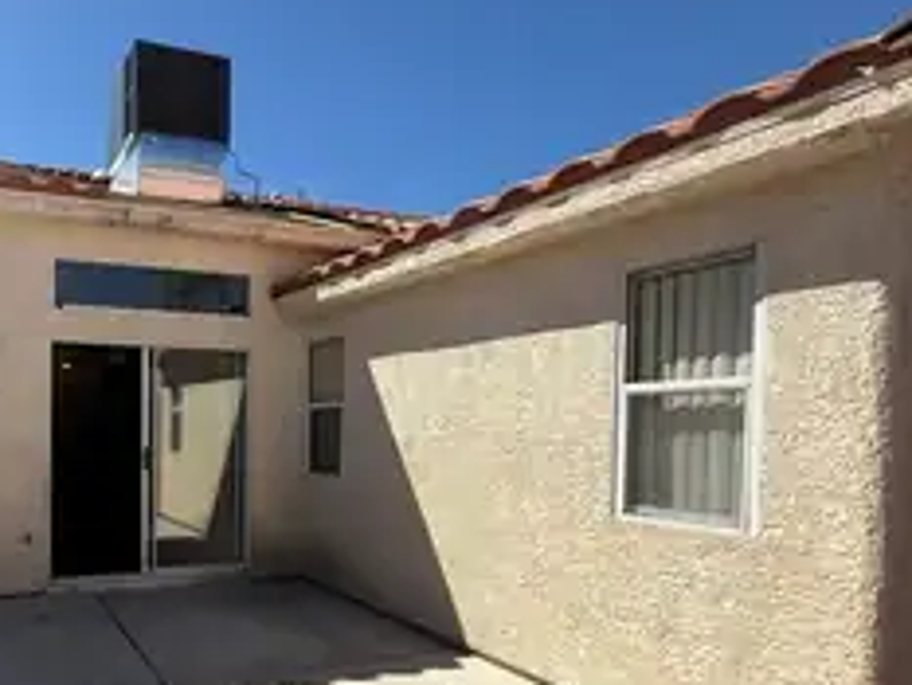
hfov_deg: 63.2
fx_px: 633
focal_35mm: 24
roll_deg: -0.8
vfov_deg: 56.0
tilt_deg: -1.5
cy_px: 438
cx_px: 141
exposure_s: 1/1745
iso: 50
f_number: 2.2
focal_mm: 2.22
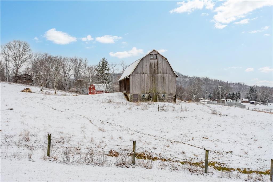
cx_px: 136
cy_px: 91
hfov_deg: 53.1
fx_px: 273
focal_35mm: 36
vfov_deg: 36.8
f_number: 9
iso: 100
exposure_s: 1/500
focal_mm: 24
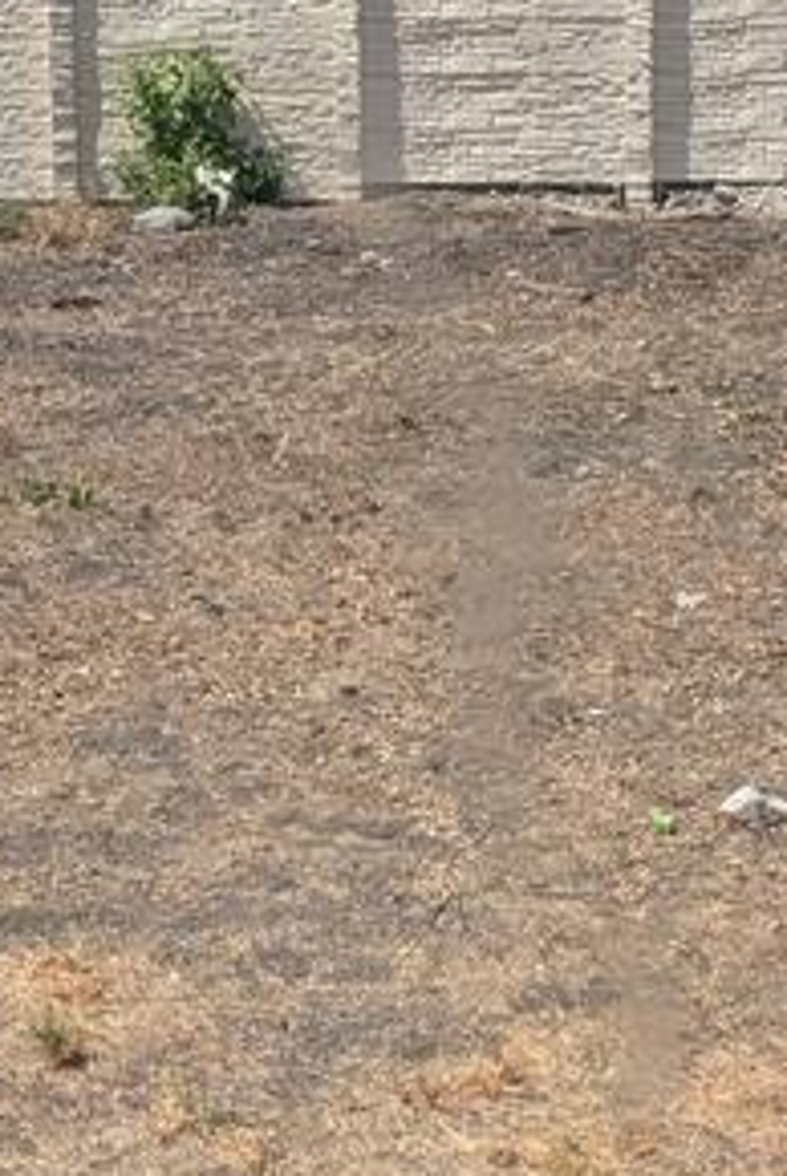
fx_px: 3238
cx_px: 199
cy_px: 247
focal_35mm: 99
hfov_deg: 13.8
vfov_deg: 20.4
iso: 56
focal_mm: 4.38
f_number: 1.73
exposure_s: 1/2924
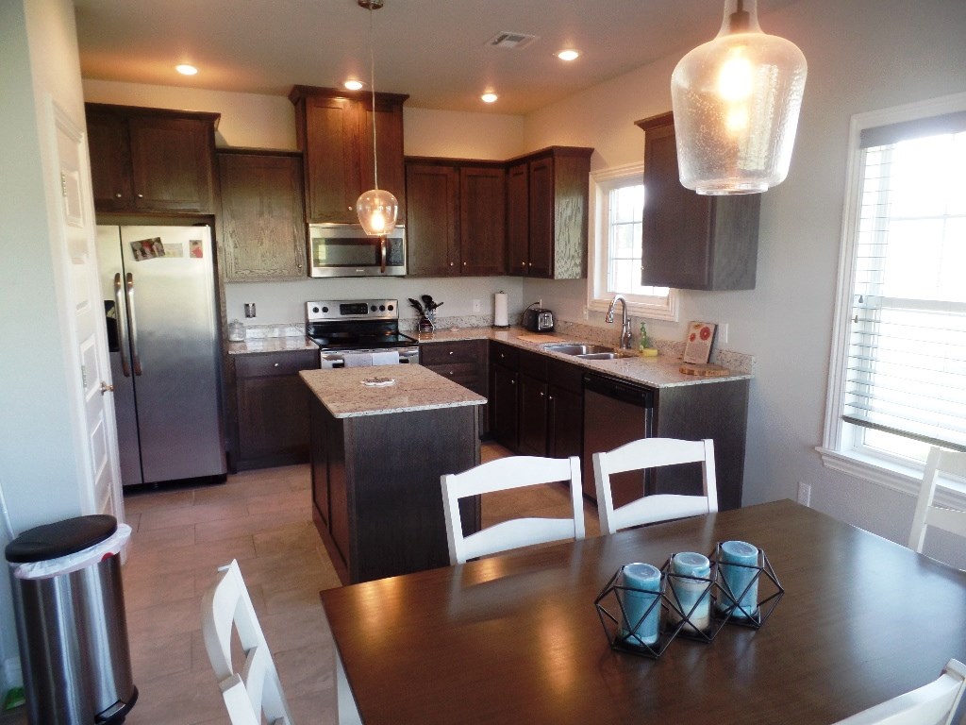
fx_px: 642
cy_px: 362
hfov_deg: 73.9
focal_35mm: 23
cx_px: 483
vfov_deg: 58.9
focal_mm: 4.1
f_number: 2.8
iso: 160
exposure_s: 1/30
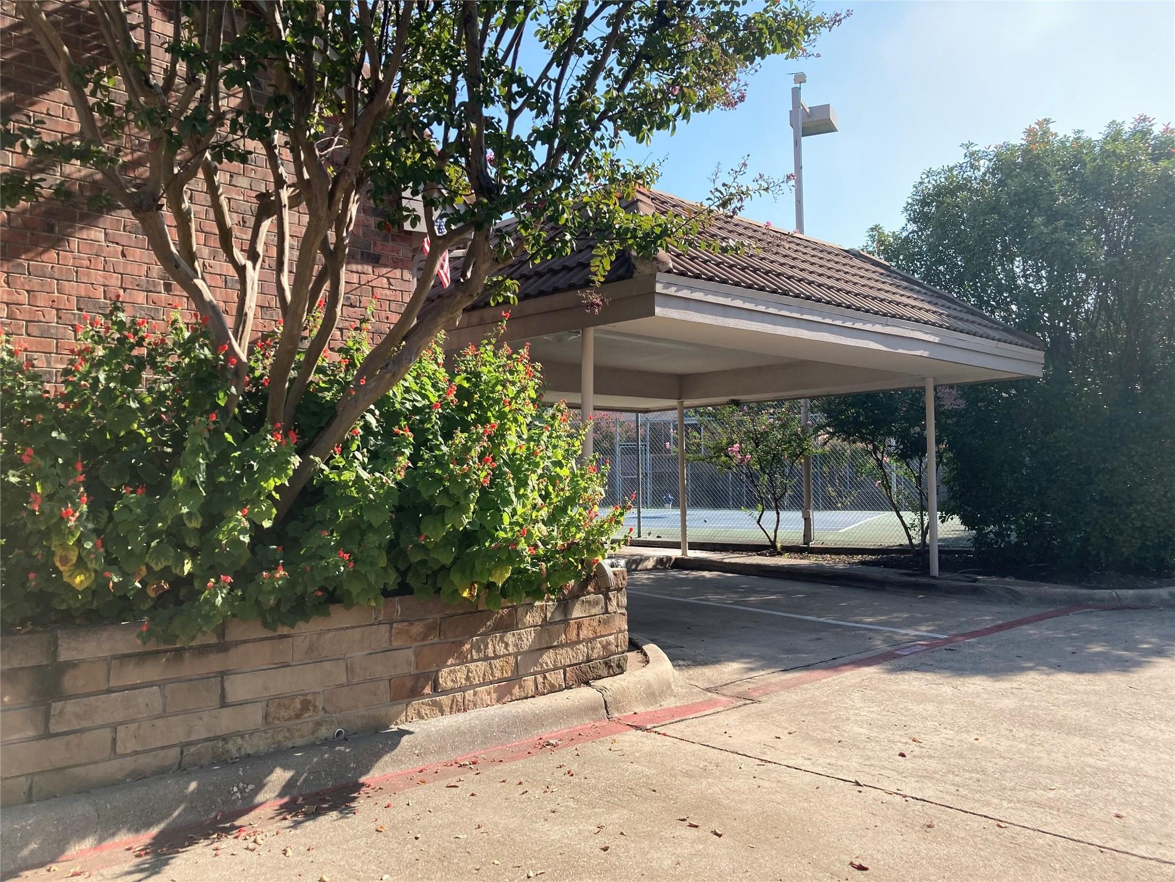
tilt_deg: +4.3
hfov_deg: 63.4
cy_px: 441
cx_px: 588
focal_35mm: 28
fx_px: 950
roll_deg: +0.1
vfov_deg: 49.7
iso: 20
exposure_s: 1/906
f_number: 1.8
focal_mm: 3.99
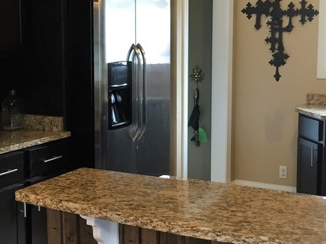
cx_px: 197
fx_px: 424
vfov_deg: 32.0
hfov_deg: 41.9
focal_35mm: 45
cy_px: 84
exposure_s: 1/30
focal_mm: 4.15
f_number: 2.2
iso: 80
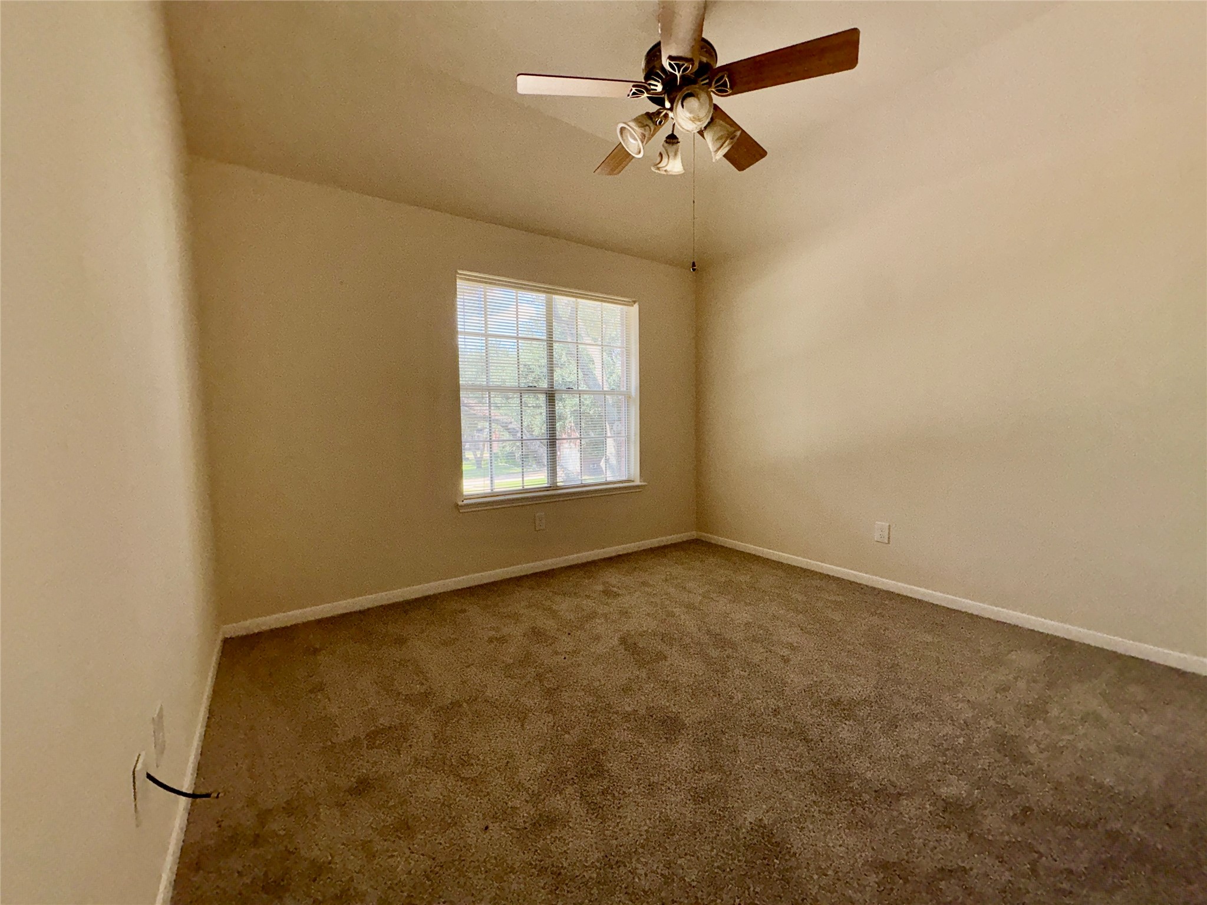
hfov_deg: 102.1
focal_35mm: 14
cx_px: 604
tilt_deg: -4.0
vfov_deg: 85.7
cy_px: 452
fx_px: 488
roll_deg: +1.2
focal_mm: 2.22
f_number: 2.2
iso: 32
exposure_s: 1/215
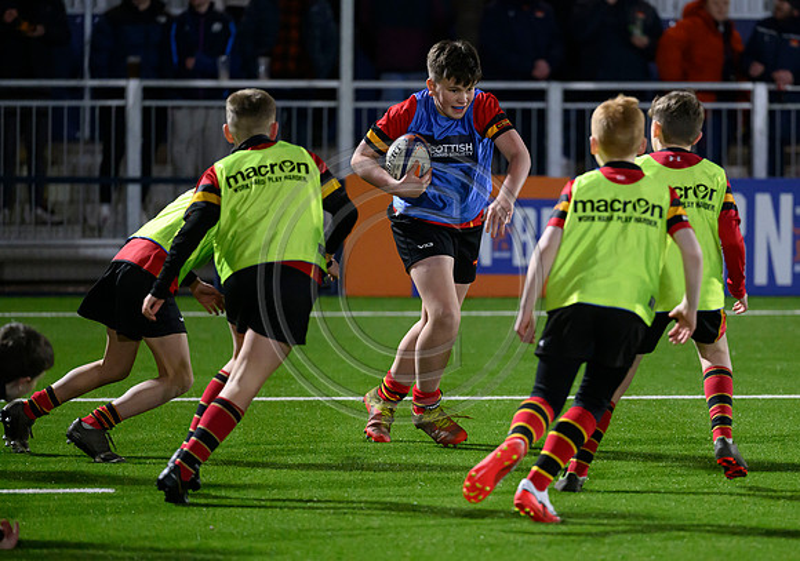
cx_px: 506
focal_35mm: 251
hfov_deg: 8.1
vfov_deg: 5.7
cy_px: 299
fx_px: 5664
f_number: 3.2
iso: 6400
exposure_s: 1/1000
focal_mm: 200
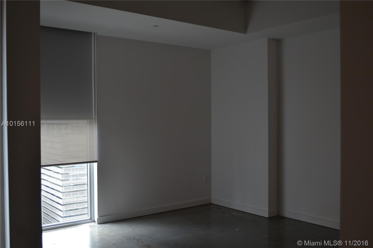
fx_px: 373
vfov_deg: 36.9
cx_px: 186
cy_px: 124
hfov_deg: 53.1
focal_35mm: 36
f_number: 4
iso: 100
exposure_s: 1/30
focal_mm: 24
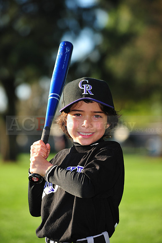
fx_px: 980
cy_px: 122
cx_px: 81
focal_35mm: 145
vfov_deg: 14.2
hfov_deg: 9.5
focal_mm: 145
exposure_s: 1/500
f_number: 4.5
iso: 200
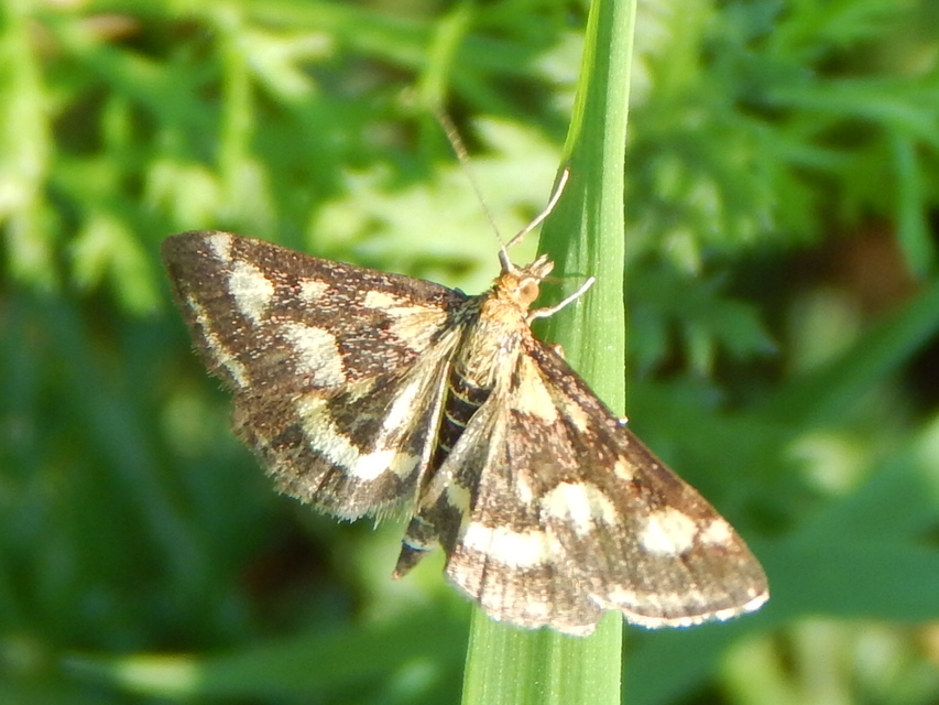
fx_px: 6294
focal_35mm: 232
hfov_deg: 8.5
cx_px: 470
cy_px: 352
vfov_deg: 6.4
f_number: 5.6
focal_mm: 41.7
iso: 125
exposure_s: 1/160
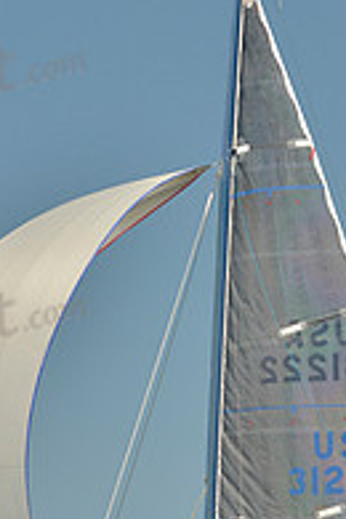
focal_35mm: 313
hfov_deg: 4.4
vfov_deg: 6.6
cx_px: 225
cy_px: 447
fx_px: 4512
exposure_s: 1/1250
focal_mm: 105
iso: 200
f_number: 4
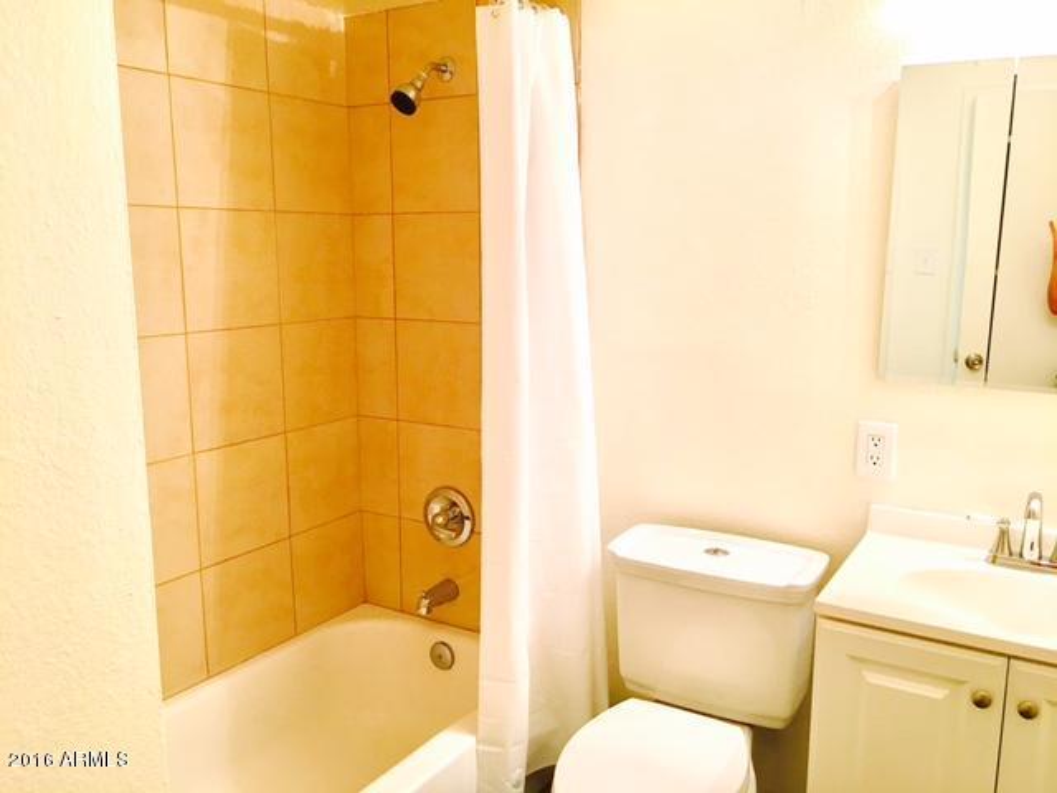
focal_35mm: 29
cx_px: 528
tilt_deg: -10.1
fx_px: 886
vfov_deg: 48.2
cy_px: 396
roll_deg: -0.1
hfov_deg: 61.7
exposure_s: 1/30
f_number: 2.2
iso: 80
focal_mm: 4.15
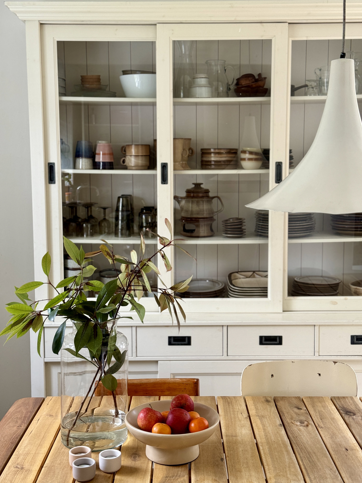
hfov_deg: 30.3
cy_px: 242
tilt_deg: -7.2
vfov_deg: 39.7
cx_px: 181
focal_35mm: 48
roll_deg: +0.3
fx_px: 669
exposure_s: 1/60
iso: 125
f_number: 1.78
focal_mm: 6.76
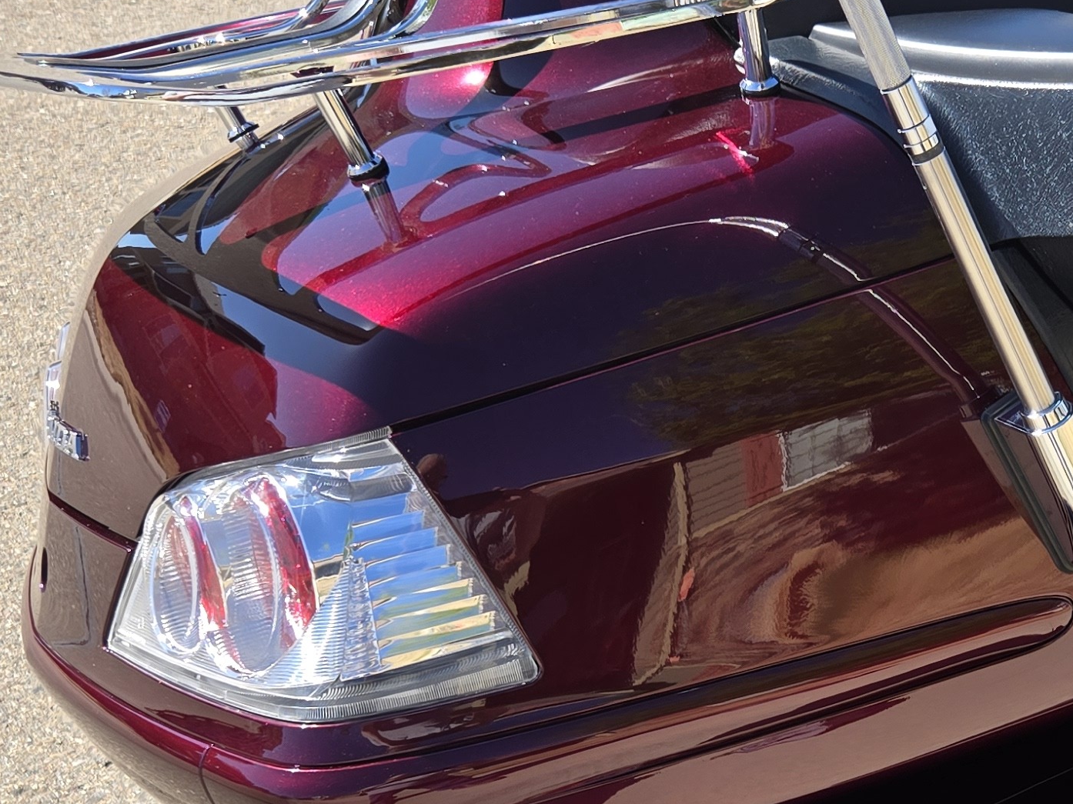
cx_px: 898
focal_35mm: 66
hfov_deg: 28.6
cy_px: 702
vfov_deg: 21.8
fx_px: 2045
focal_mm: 5.4
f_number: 1.8
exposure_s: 1/758
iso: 25
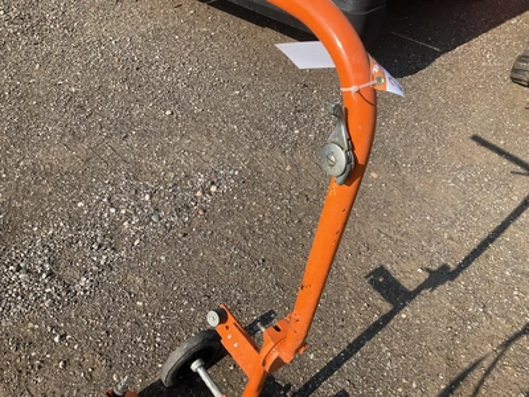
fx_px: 443
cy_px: 198
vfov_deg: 48.2
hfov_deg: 61.7
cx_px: 264
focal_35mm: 29
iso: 25
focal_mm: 3
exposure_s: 1/1121
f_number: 1.8
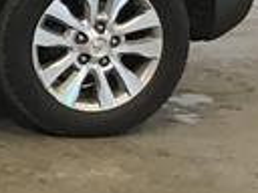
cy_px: -66
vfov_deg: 9.4
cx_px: -361
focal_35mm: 155
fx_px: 1155
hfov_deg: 10.8
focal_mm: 3.3
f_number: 2.4
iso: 50
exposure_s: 1/30
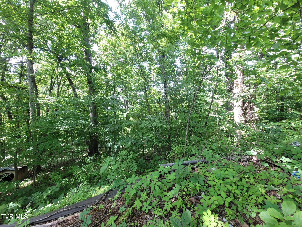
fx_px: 113
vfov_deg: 89.9
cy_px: 114
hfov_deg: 106.2
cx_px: 151
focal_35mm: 13
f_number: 2.2
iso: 64
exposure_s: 1/60
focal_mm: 2.2
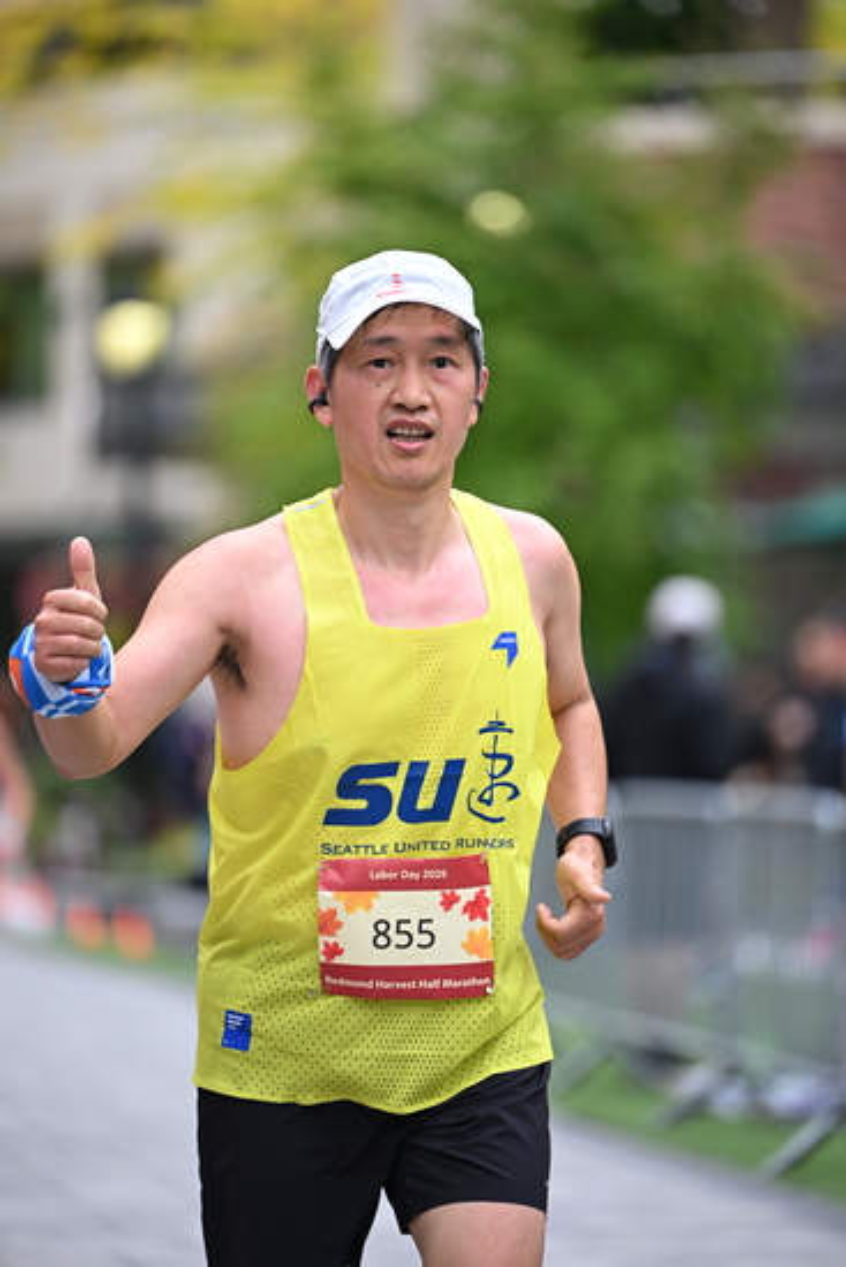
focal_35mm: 200
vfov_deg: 10.3
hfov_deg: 6.9
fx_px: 7045
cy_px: 634
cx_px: 423
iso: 640
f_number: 2.8
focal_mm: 200
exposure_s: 1/2000
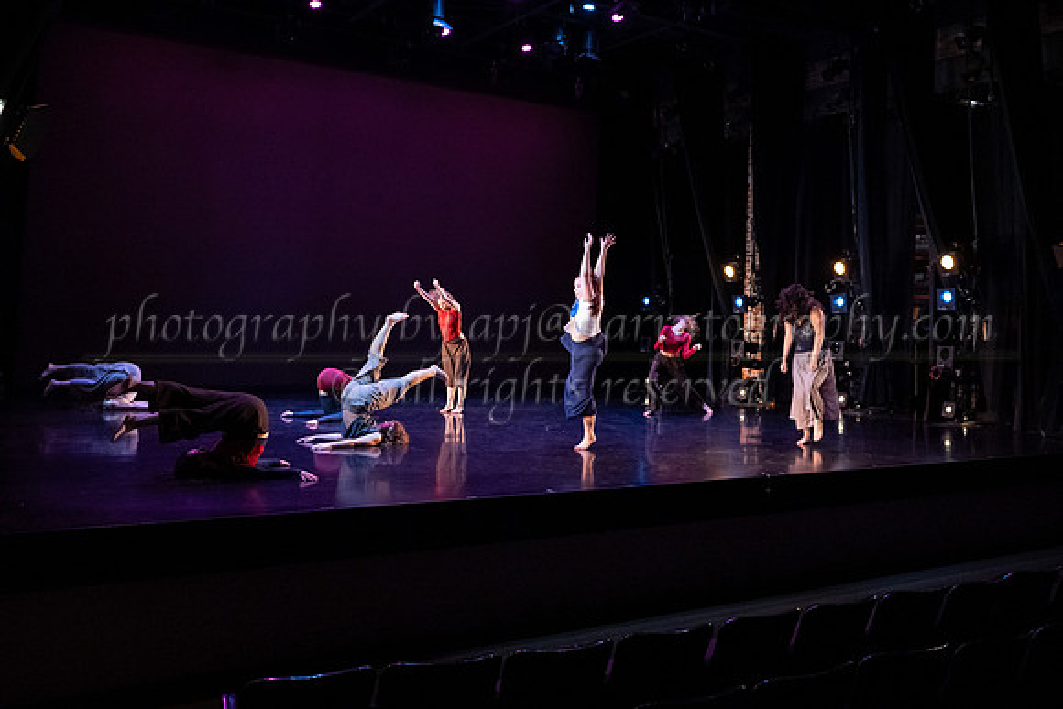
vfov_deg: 39.1
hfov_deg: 55.8
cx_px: 640
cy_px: 285
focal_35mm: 34
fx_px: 996
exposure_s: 1/400
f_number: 4
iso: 4000
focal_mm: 28
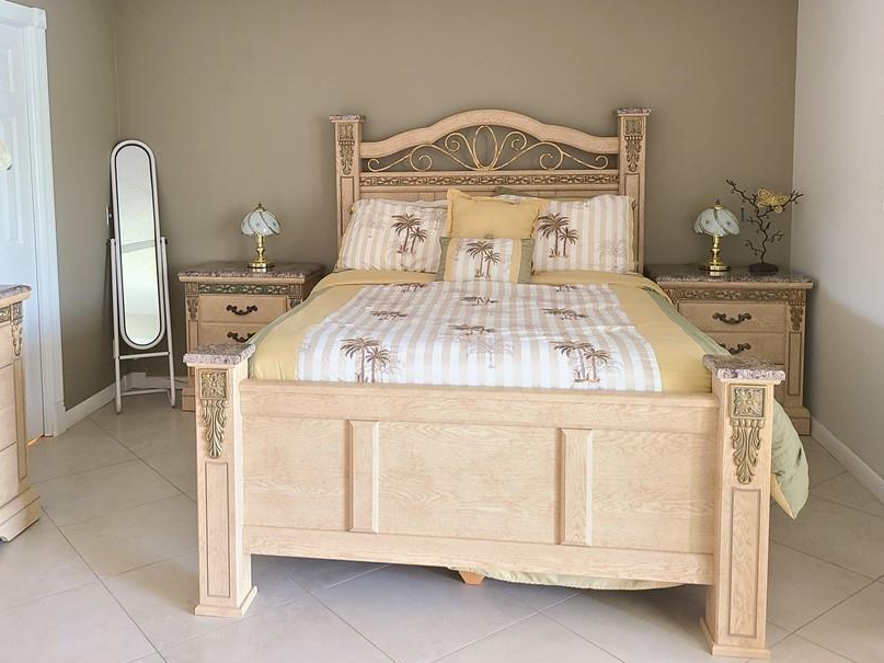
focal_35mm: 33
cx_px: 372
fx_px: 843
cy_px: 247
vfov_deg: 42.6
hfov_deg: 55.1
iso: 640
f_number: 1.8
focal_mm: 5.4
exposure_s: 1/39
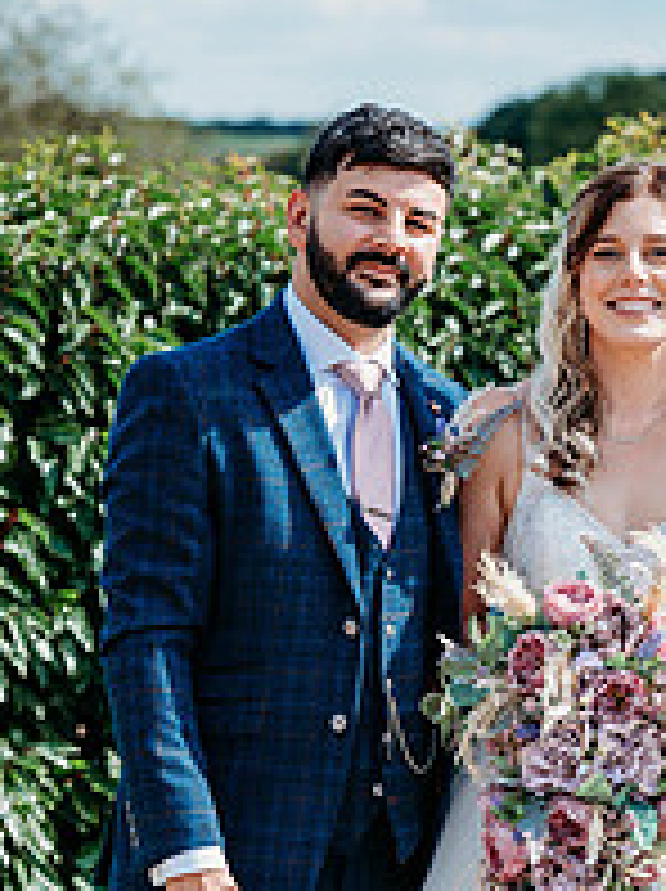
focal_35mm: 186
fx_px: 4782
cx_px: 623
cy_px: 765
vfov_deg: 10.6
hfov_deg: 7.9
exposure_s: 1/800
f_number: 4
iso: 100
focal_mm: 85
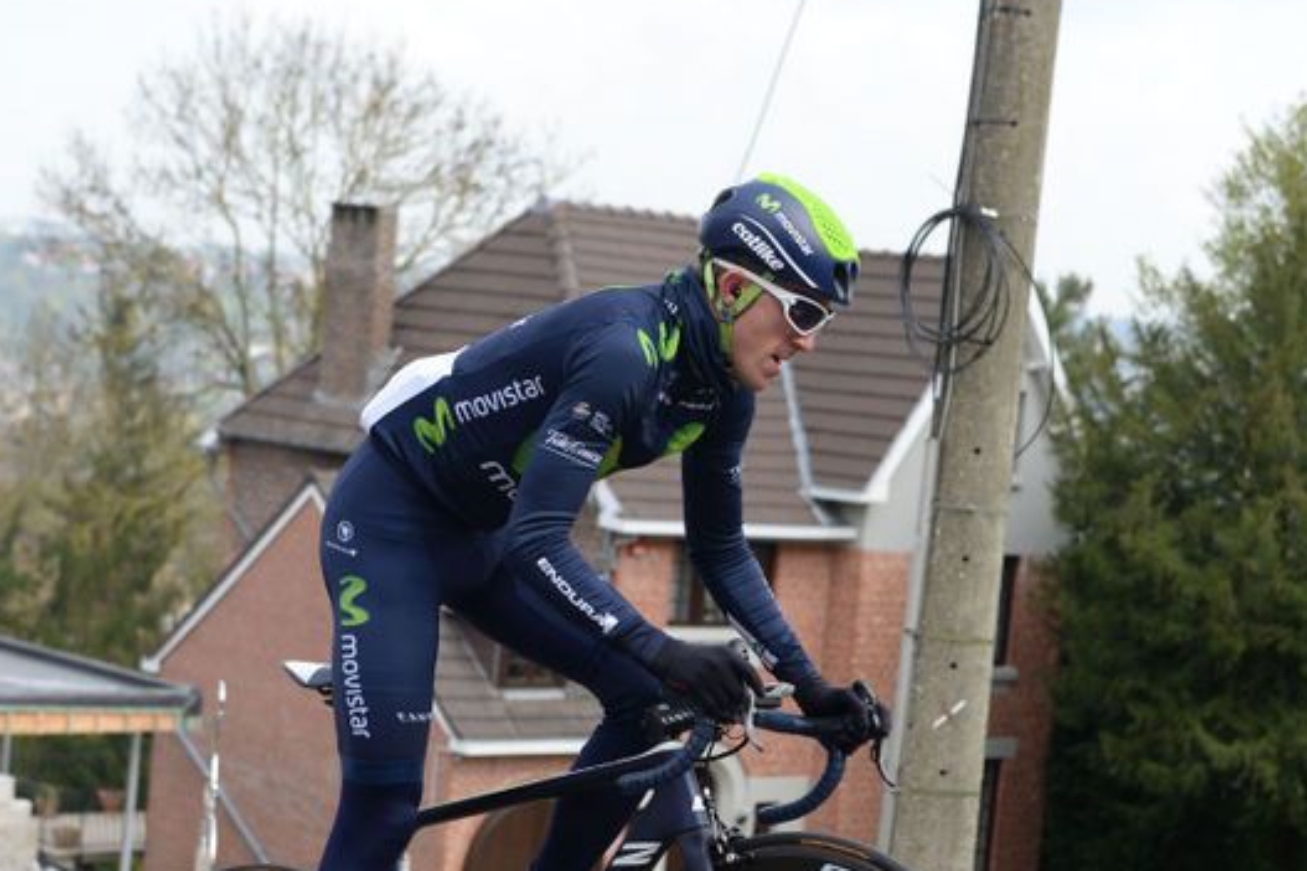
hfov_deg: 23.1
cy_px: 625
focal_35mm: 88
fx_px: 3194
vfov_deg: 15.5
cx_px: 662
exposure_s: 1/1000
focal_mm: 58
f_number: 4.5
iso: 400
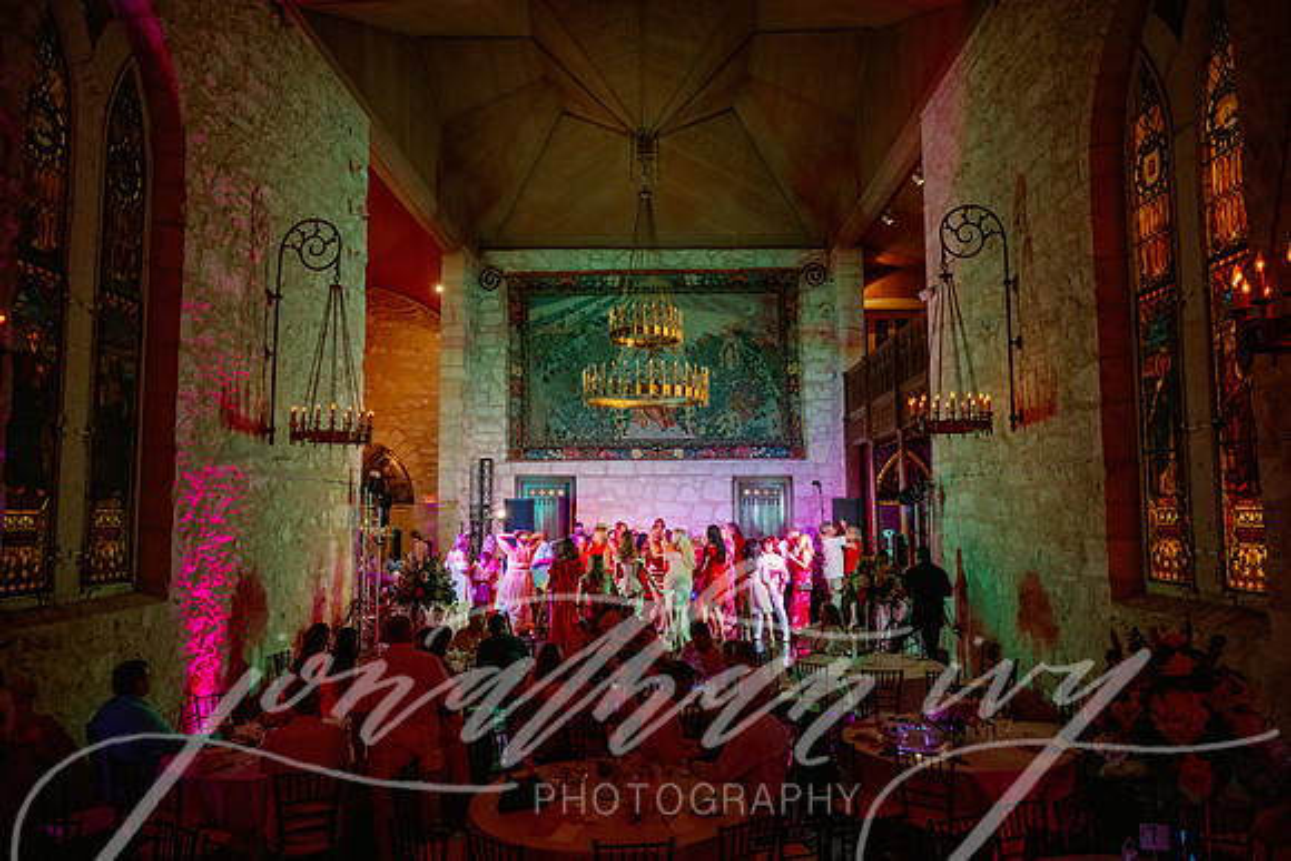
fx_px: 861
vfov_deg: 53.2
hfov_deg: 73.7
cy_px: 430
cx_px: 646
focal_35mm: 24
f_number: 3.5
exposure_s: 1/100
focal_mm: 24
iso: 2000
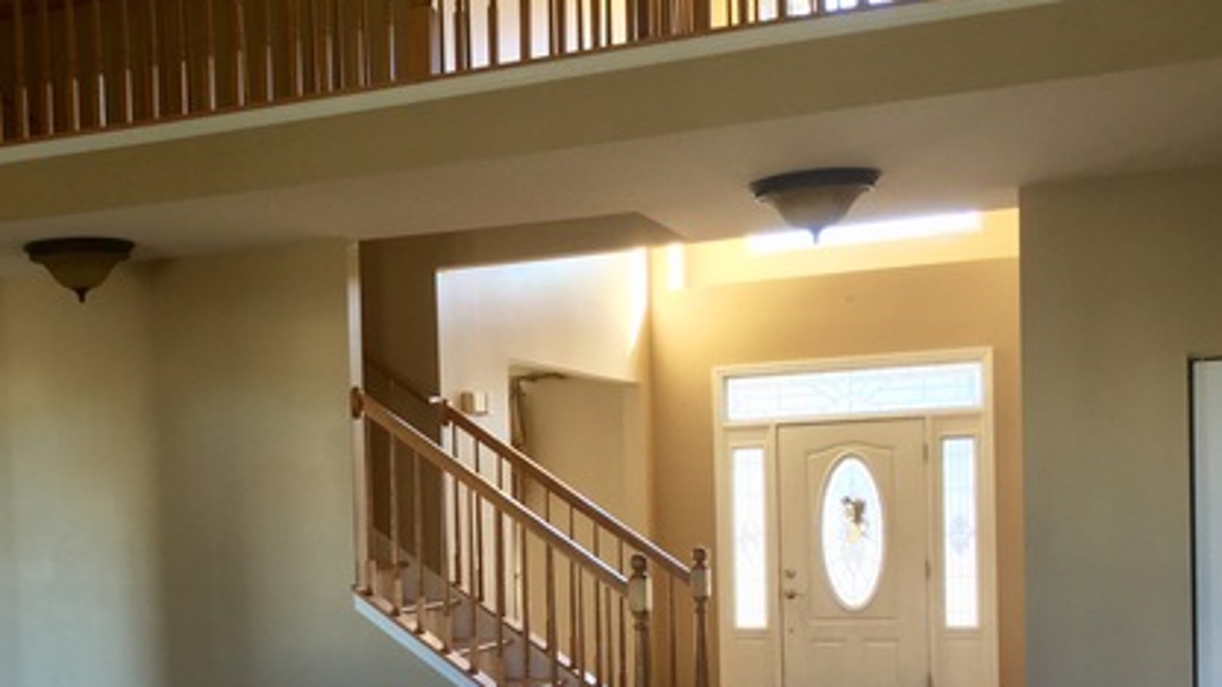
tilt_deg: -1.9
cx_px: 291
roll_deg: +2.6
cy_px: 590
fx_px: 1685
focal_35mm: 52
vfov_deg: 22.6
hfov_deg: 38.7
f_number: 2.4
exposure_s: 1/30
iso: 50
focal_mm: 3.3
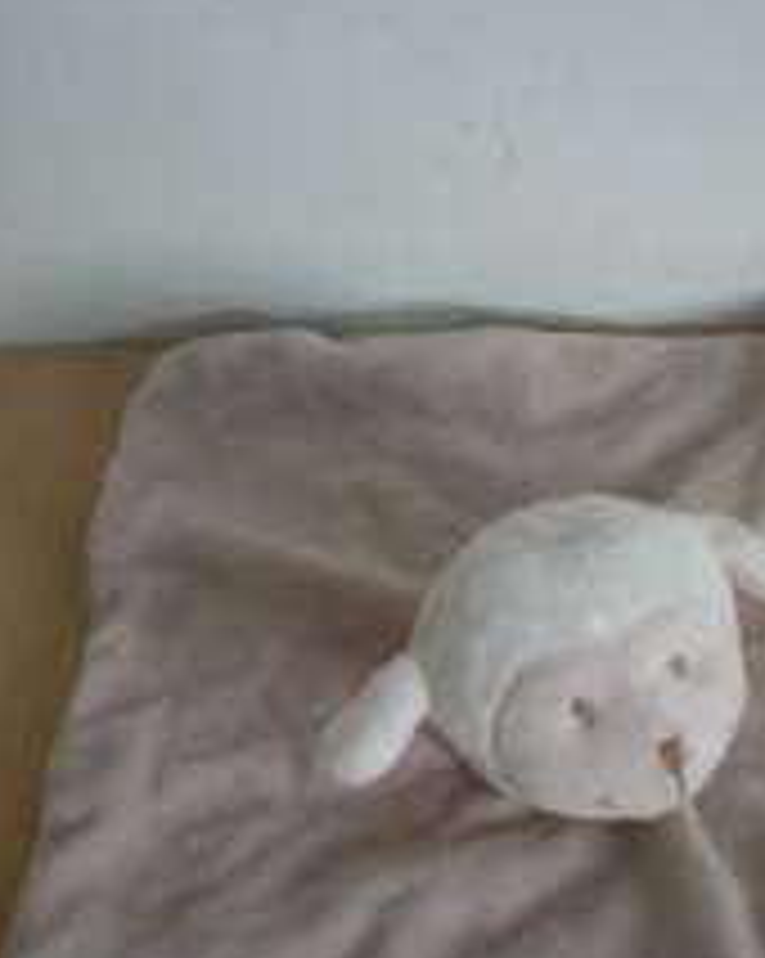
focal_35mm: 68
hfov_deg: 22.3
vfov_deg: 27.9
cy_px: 567
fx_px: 1927
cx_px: 567
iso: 200
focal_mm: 6.3
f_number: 3.1
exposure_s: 1/34.5
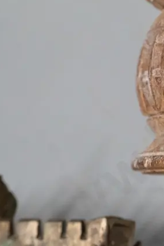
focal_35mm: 141
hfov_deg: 9.4
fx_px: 963
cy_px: 69
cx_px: 269
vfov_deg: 14.5
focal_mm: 28
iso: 3200
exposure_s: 1/125
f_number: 5.6
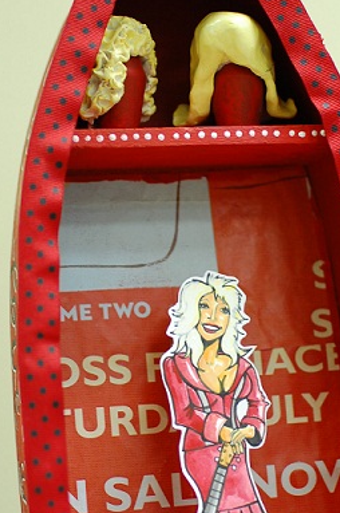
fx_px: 1321
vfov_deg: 22.0
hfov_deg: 14.6
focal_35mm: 93
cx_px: 250
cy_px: 260
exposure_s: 1/30
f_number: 2
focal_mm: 35
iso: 280
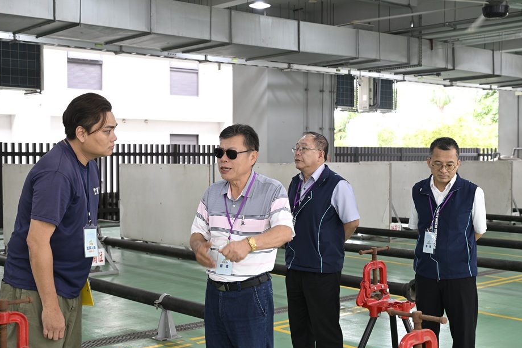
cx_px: 248
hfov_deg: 39.6
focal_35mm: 50
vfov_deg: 27.0
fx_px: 725
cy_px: 188
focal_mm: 46
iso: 640
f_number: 6.3
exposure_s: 1/60
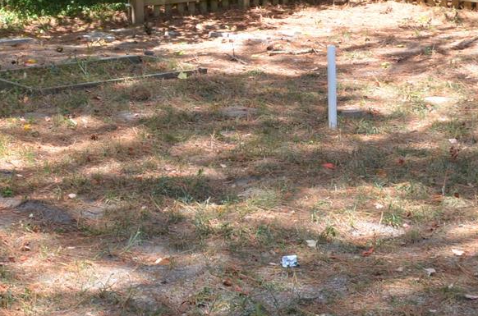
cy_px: 86
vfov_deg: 14.3
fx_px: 1258
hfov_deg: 21.3
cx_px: 117
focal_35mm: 95
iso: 200
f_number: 6.3
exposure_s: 1/160
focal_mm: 18
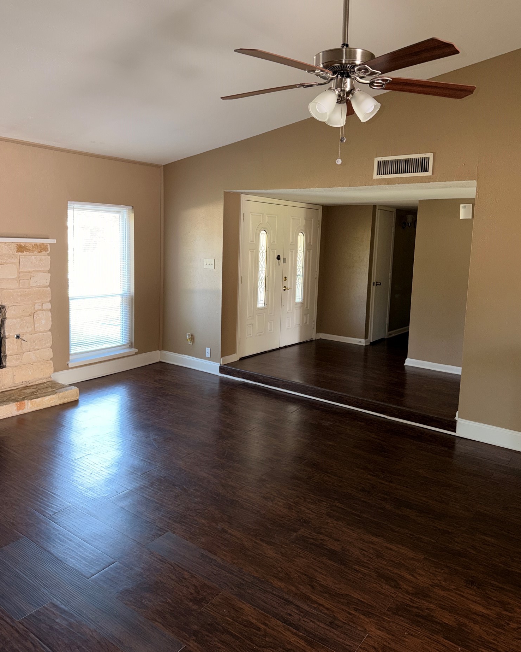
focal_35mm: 26
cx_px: 259
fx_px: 501
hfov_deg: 54.9
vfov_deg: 65.9
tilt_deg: -5.6
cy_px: 294
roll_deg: -1.7
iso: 80
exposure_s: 1/18
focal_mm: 6.76
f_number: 1.78
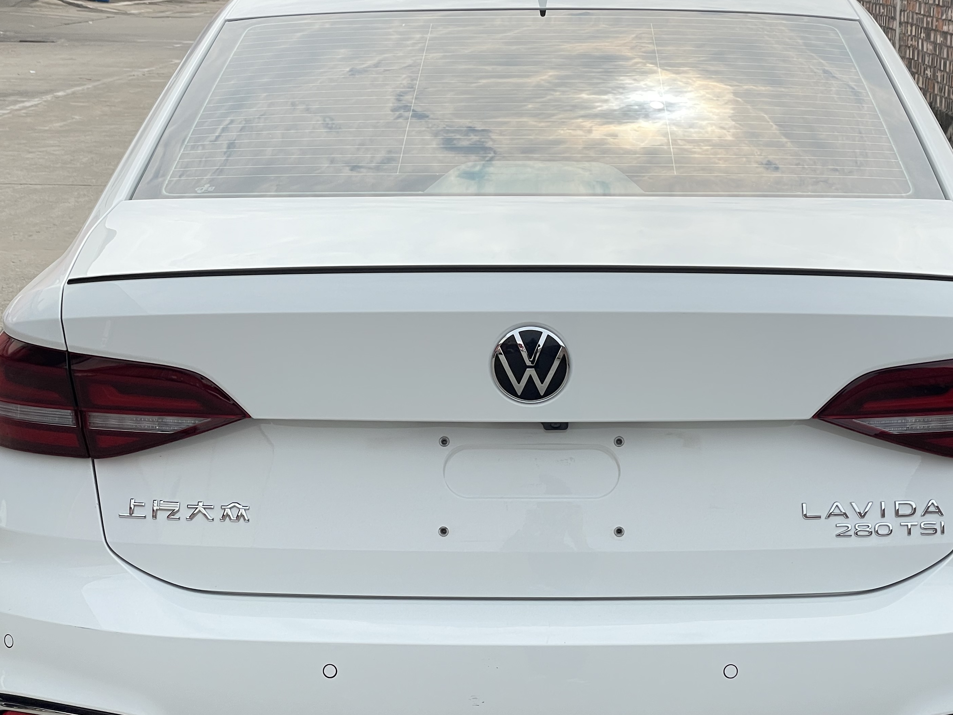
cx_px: 561
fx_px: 2065
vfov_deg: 19.6
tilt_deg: -11.6
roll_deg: +0.5
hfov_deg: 26.0
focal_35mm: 75
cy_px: 398
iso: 25
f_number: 2
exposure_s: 1/1229
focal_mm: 6
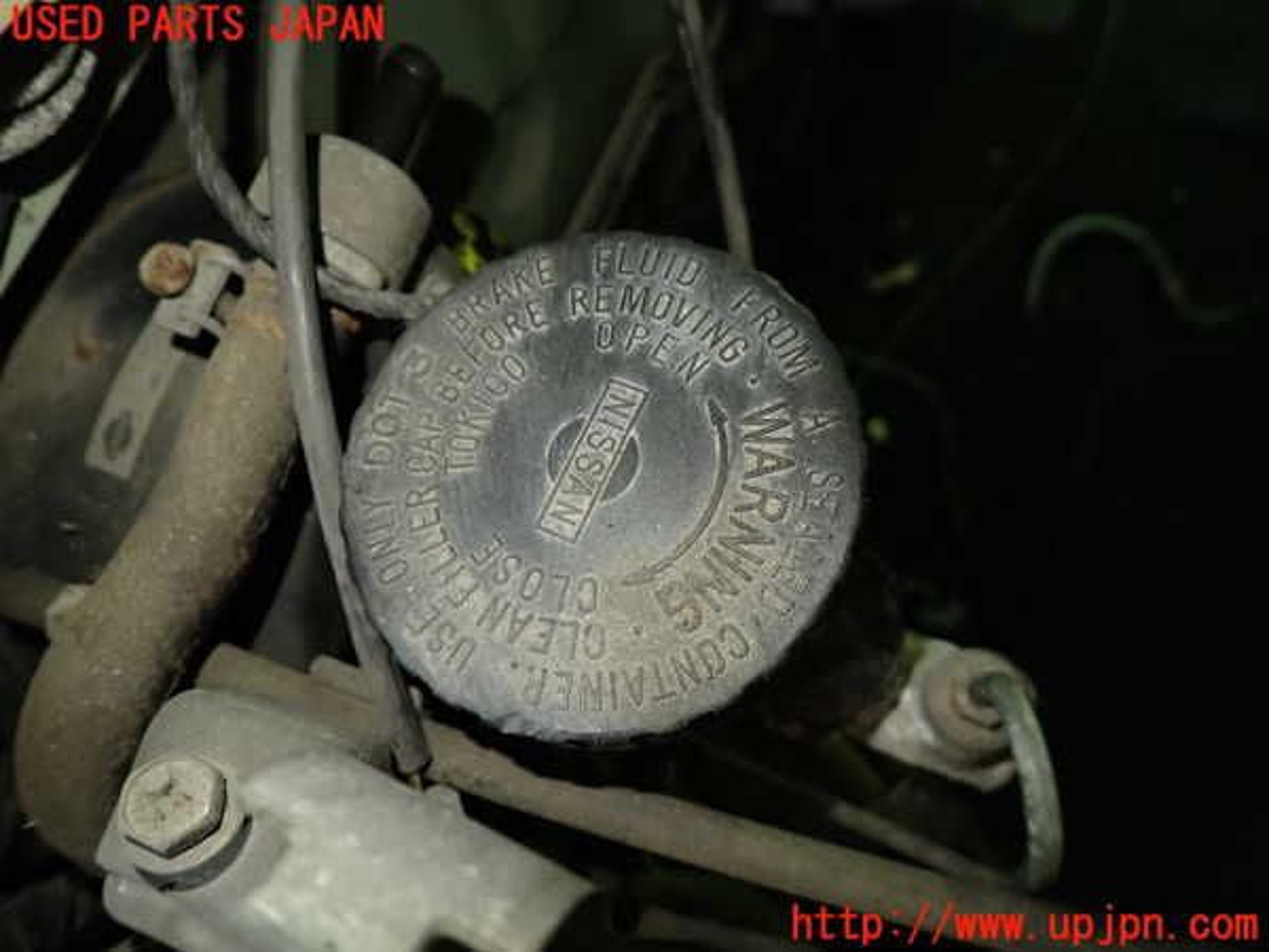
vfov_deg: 54.9
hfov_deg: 69.4
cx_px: 634
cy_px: 476
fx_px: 916
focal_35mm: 25
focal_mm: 4.5
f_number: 2
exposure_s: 1/30
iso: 200
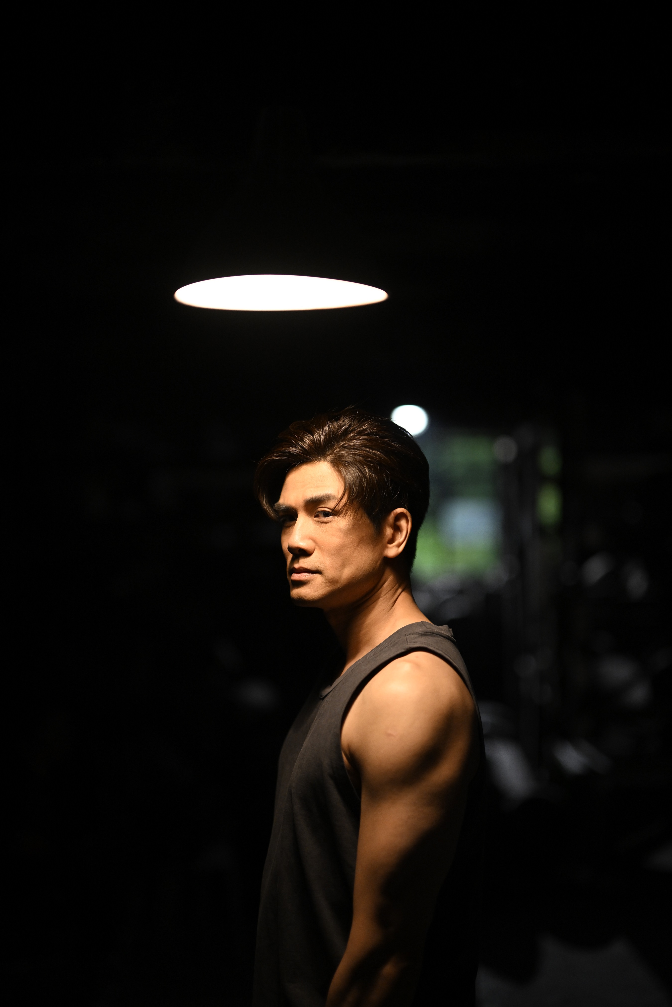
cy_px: 504
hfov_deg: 27.0
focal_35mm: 50
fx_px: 1400
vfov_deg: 39.6
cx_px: 336
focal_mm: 50
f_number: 1.2
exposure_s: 1/3200
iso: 1600
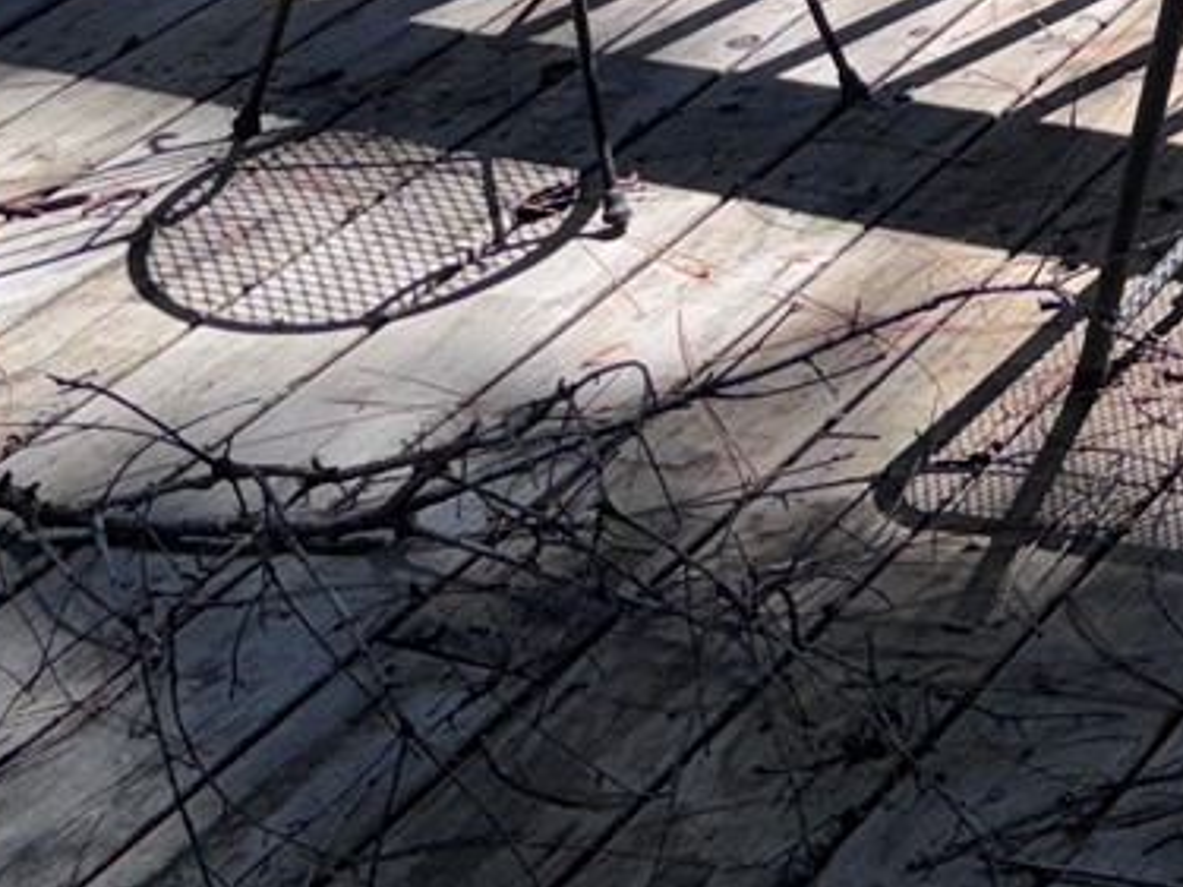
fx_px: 3792
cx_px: 1521
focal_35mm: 111
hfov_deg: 16.8
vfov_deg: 12.2
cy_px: -726
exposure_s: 1/1667
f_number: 1.6
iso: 32
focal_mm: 5.96
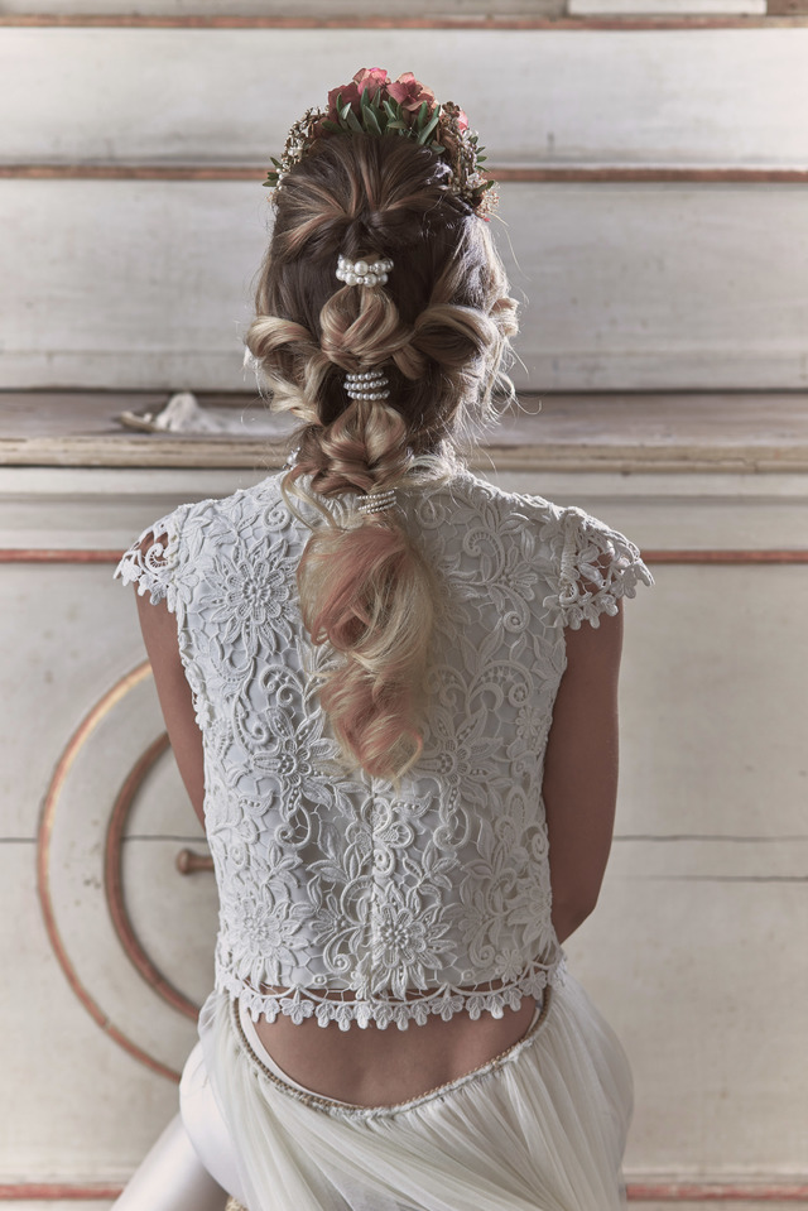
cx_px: 404
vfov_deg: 19.5
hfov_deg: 13.0
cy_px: 606
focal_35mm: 105
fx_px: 3532
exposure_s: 1/160
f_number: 4.5
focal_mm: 105
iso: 320
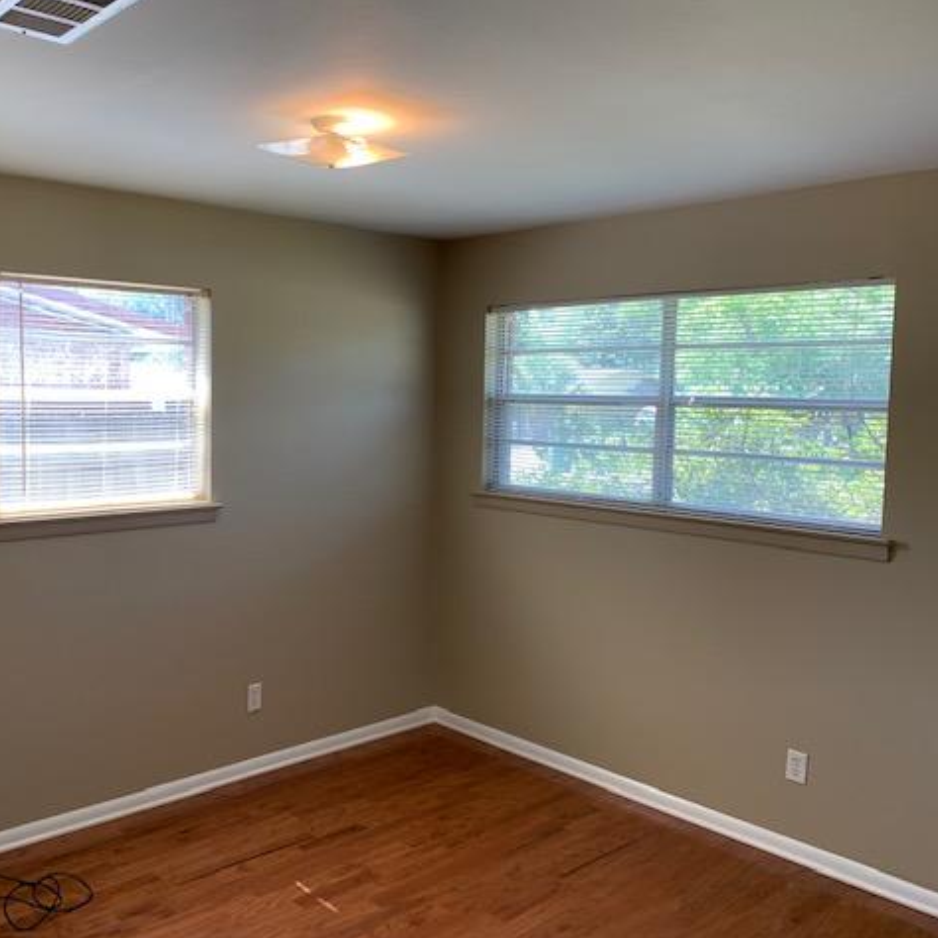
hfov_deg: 51.9
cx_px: 342
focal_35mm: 31
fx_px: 950
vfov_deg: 52.5
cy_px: 469
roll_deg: -1.8
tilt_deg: -4.9
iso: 64
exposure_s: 1/120
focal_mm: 4.25
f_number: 1.8
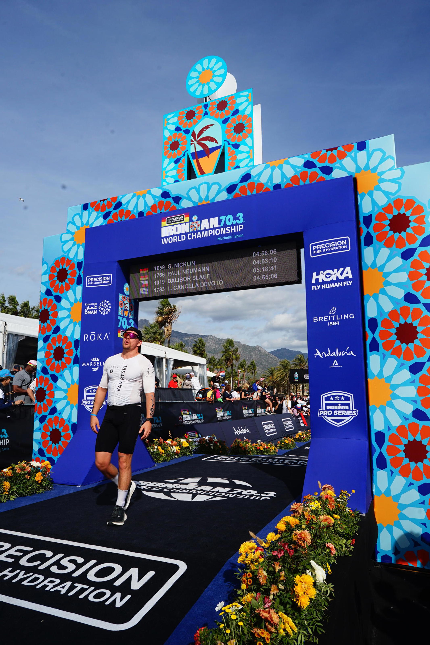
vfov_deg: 71.5
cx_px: 215
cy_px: 322
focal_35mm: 25
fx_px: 448
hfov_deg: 51.3
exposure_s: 1/500
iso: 200
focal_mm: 25
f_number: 11
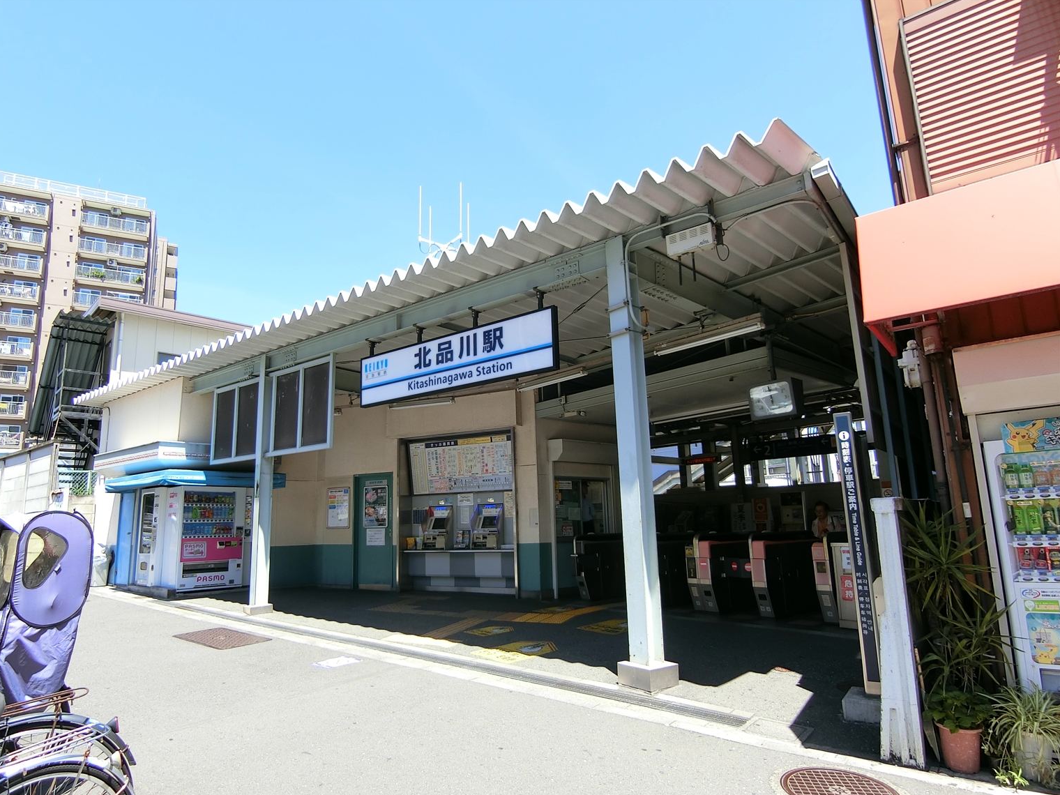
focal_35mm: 20
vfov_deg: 65.9
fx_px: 612
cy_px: 415
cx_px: 505
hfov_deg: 81.7
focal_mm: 4.06
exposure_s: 1/500
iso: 80
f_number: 2.7
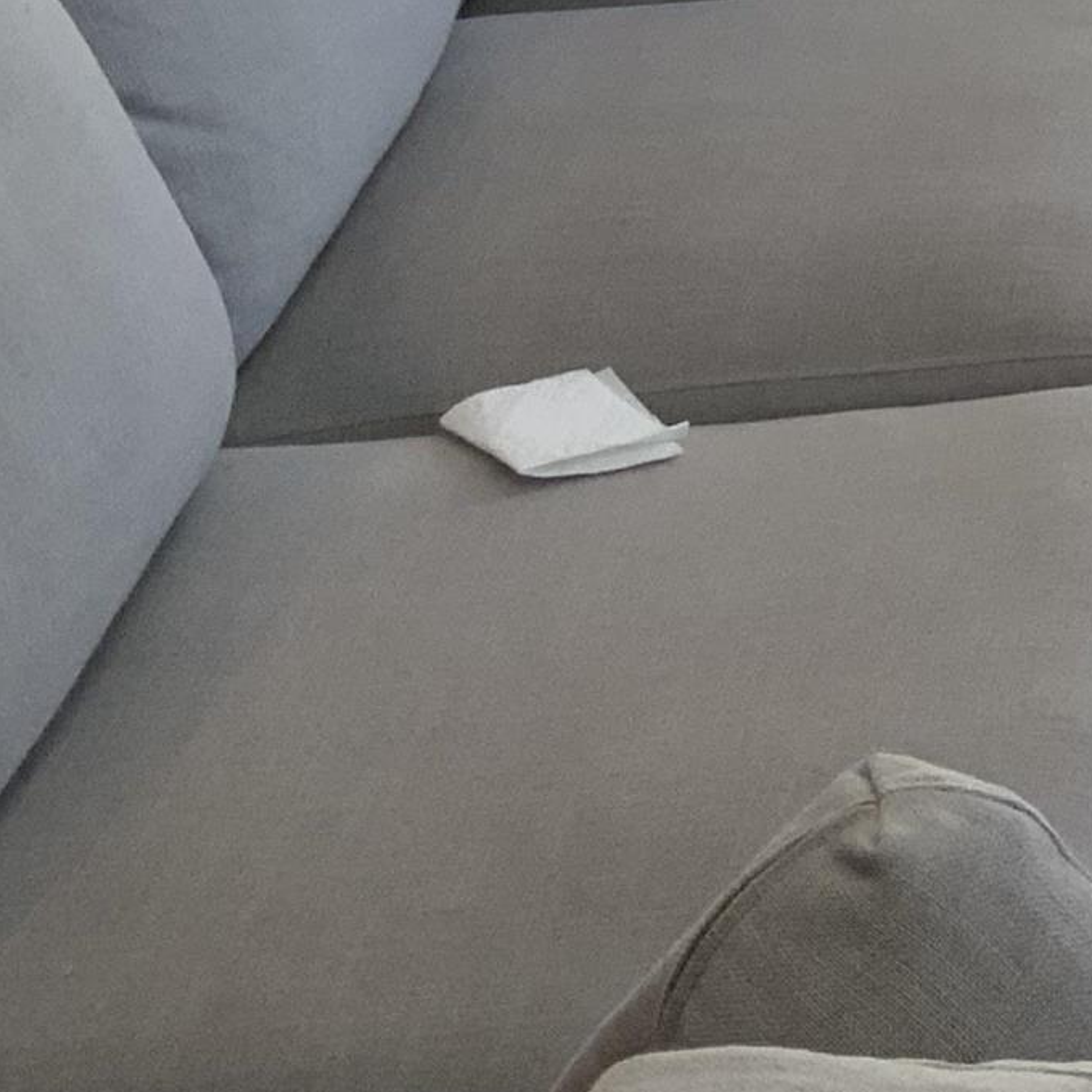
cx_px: 1796
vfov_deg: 13.9
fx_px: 4140
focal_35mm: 116
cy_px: -647
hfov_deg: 13.8
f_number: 1.8
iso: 64
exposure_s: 1/120
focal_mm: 3
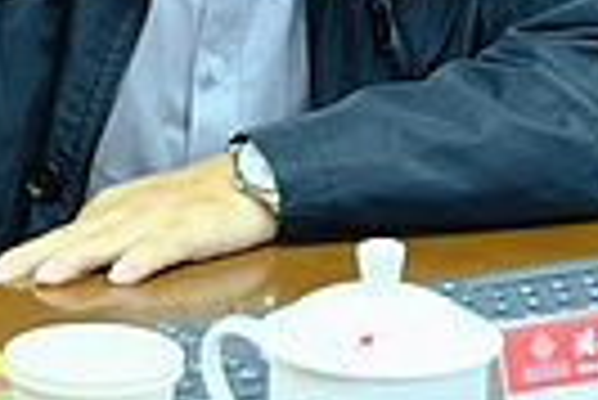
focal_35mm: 262
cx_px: 283
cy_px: -171
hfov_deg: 7.9
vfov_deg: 5.2
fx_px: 4357
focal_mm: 38.9
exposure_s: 1/34
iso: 800
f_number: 4.5
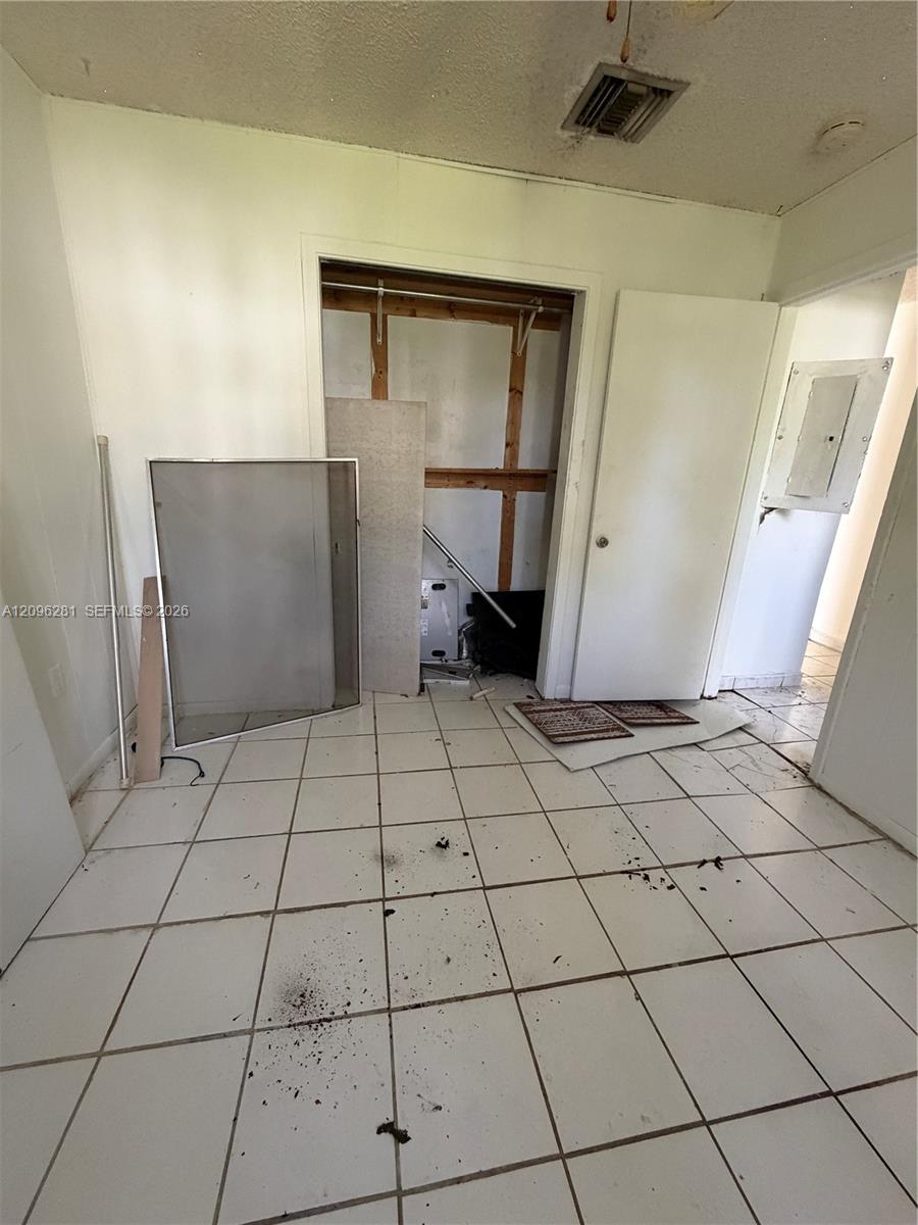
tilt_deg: -16.6
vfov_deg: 102.1
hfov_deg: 85.7
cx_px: 459
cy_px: 612
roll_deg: -2.5
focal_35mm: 14
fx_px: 495
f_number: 2.2
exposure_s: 1/60
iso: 500
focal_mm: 2.22
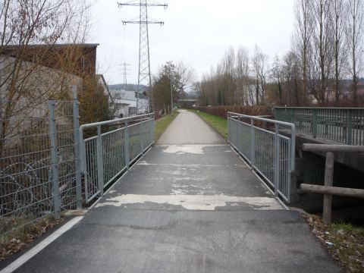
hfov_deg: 56.8
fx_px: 336
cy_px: 136
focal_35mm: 32
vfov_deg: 44.2
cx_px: 182
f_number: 3.3
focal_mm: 5.2
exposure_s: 1/100
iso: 100
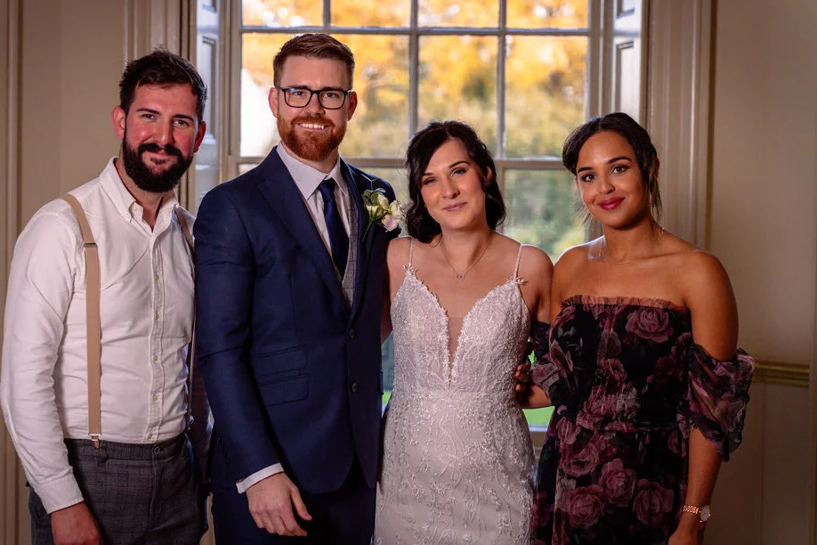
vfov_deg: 17.7
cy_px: 267
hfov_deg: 26.3
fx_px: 1747
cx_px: 366
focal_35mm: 77
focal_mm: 69
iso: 1000
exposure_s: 1/200
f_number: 2.8
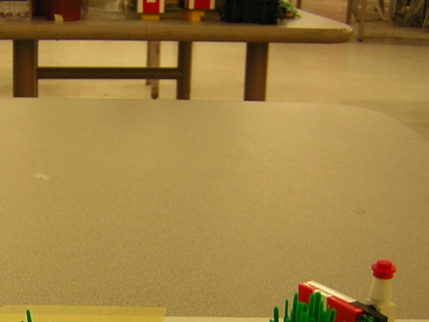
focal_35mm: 72
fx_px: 892
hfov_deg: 26.8
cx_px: 125
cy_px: 259
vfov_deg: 20.2
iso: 50
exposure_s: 1/9.3
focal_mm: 4.7
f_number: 2.6
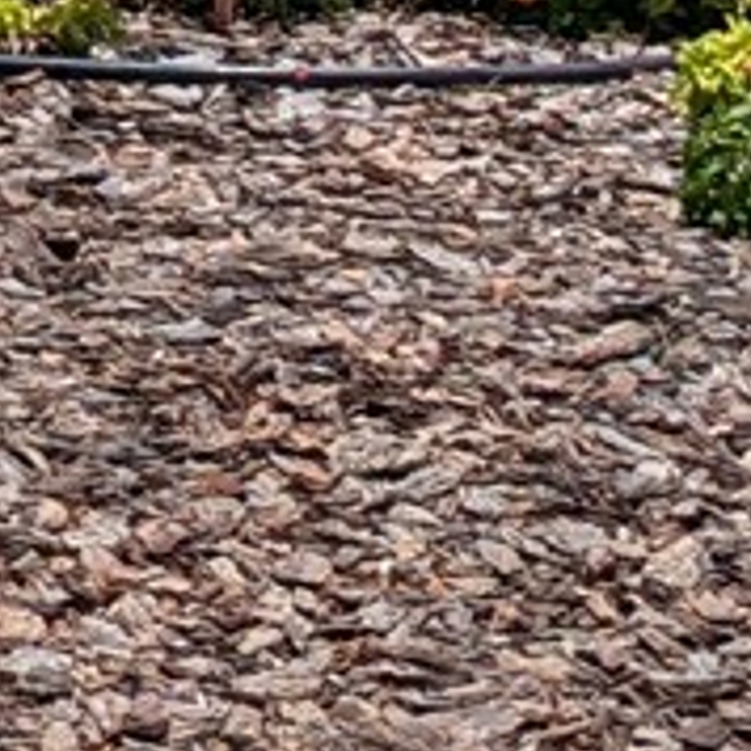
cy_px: -1186
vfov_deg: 8.3
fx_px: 4688
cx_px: -430
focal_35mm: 191
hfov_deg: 8.9
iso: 32
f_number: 1.7
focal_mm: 4.53
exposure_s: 1/3344
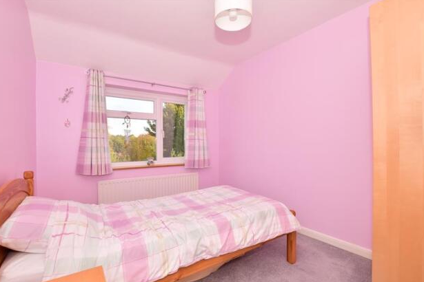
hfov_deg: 96.7
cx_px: 207
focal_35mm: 16
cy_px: 147
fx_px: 188
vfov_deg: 73.7
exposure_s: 1/200
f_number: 8
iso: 200
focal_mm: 10
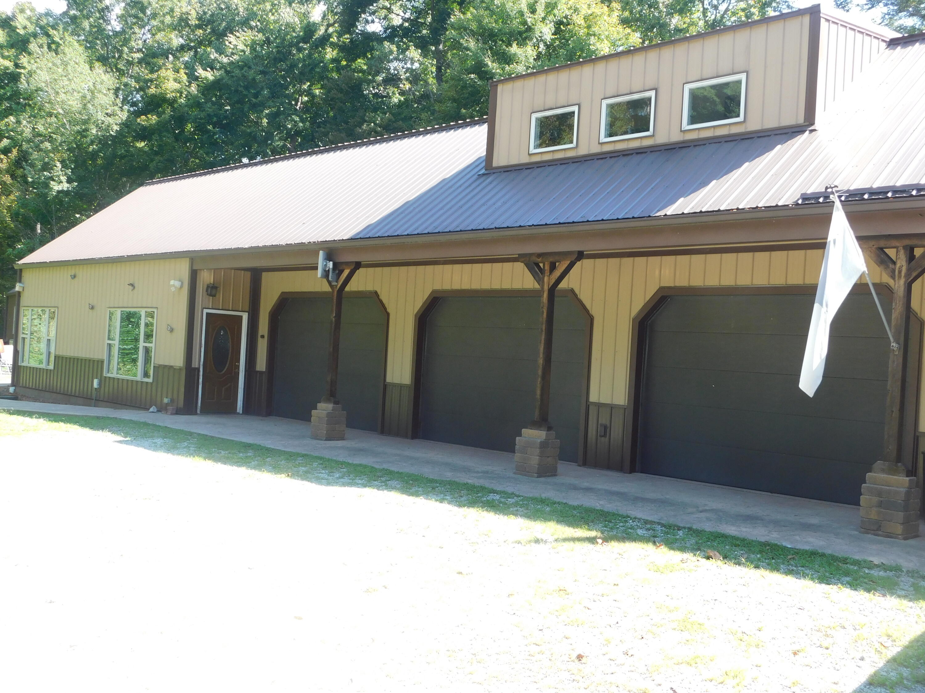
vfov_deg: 39.7
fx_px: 962
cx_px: 462
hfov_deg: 51.4
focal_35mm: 36
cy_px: 346
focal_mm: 6.3
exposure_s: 1/160
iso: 125
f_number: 3.5
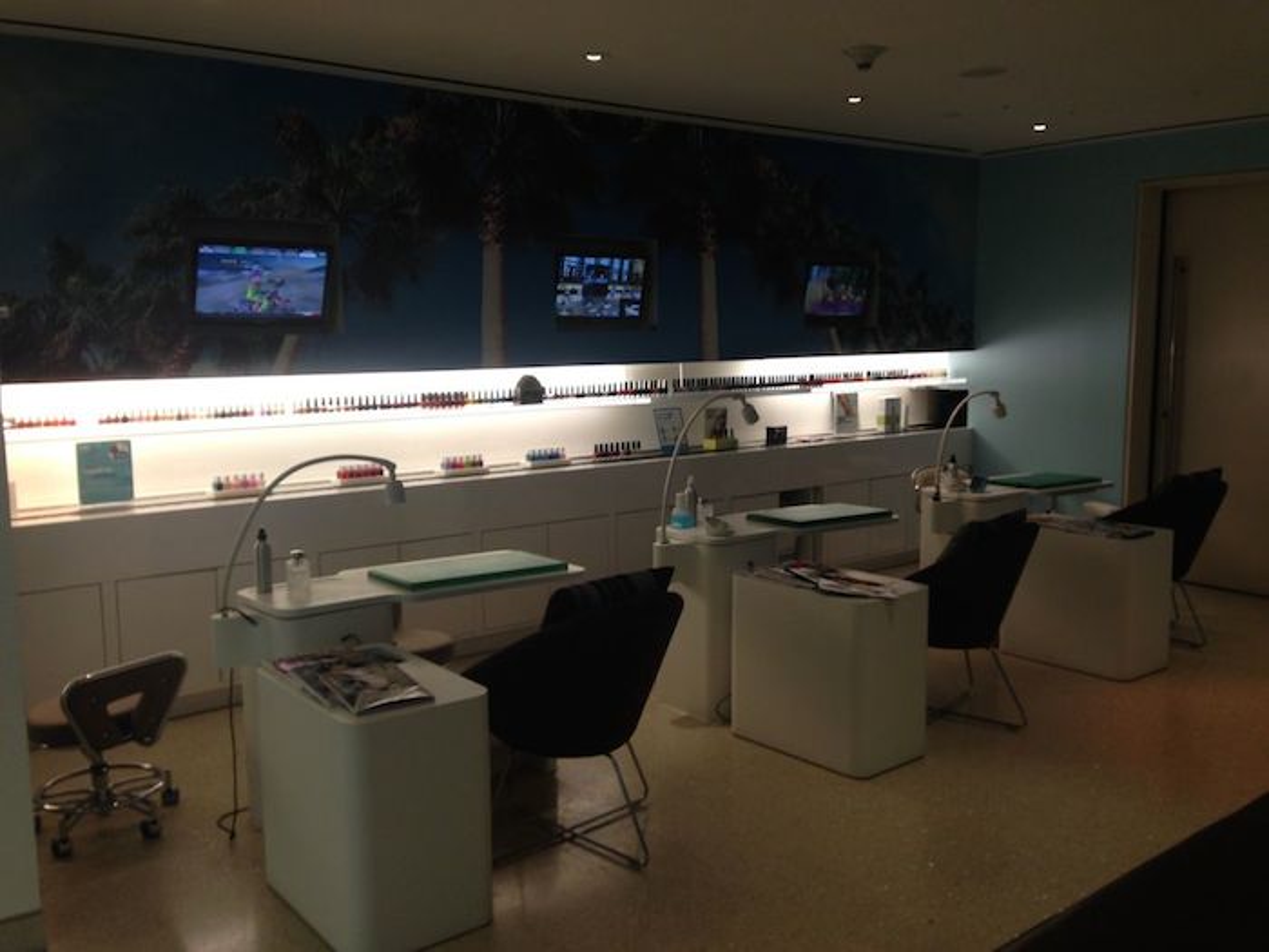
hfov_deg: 55.4
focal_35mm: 33
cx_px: 634
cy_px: 476
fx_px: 1210
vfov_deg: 42.9
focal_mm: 4.12
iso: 50
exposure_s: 1/24
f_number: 2.4
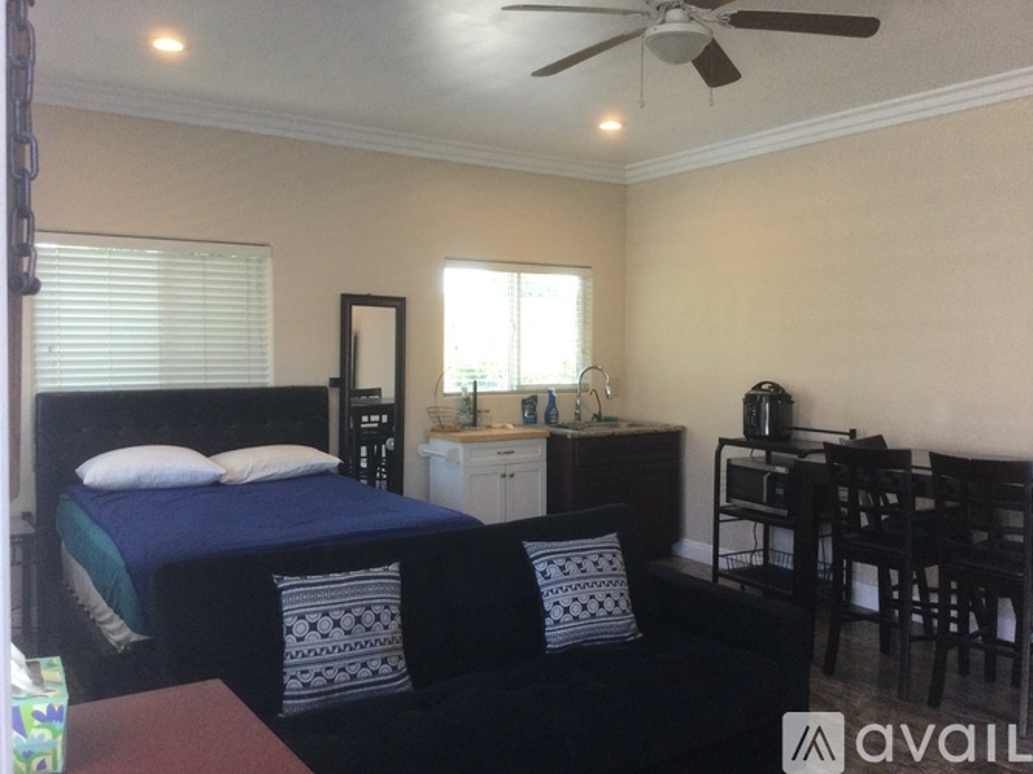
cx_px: 516
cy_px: 387
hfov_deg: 58.4
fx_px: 925
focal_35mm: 31
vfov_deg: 45.4
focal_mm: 3.3
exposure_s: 1/30
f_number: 2.4
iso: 40
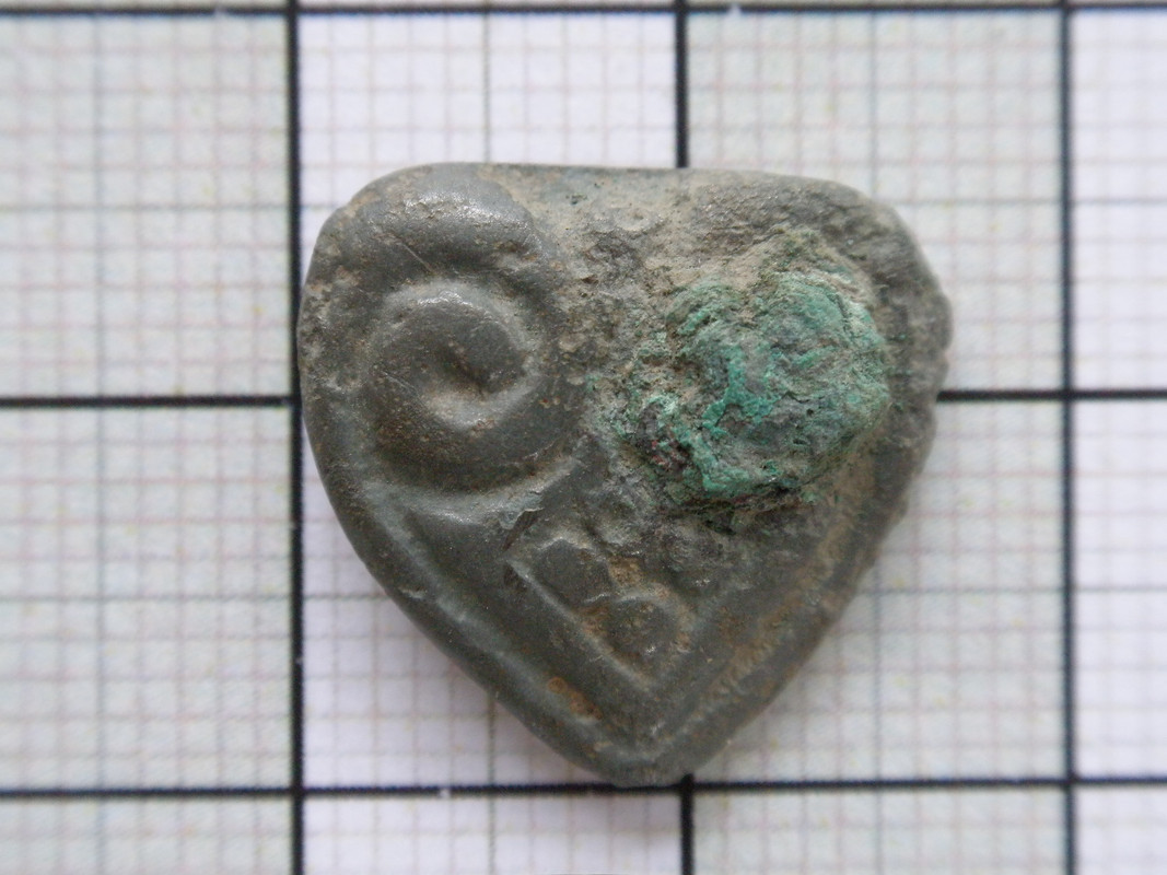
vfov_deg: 28.0
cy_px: 438
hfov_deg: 36.8
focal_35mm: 52
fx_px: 1753
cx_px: 584
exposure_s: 1/30
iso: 200
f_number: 4.3
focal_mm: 9.1
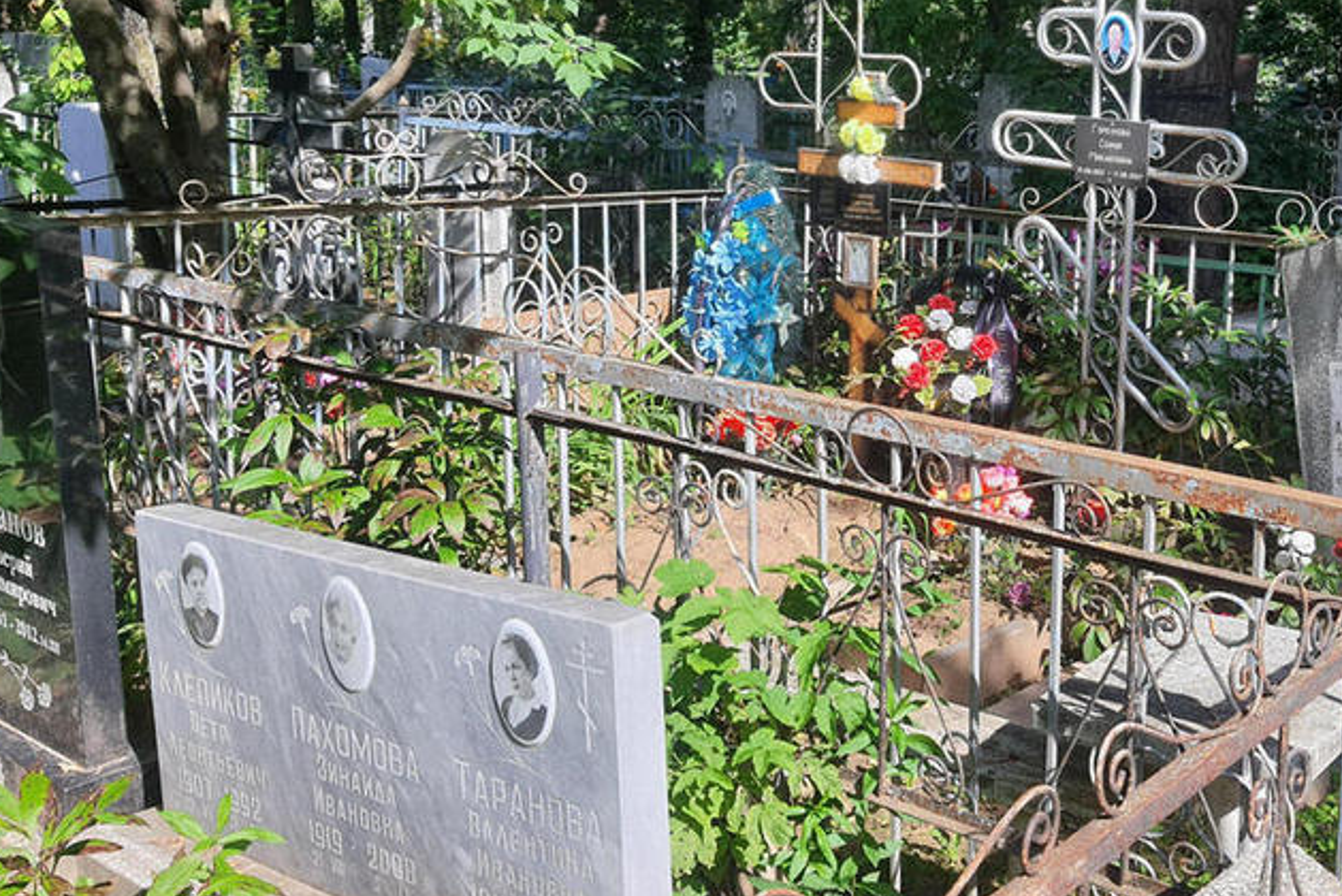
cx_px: 975
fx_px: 1641
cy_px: 337
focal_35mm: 44
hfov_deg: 43.3
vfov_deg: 30.4
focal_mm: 4.32
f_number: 1.7
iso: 50
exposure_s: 1/1004
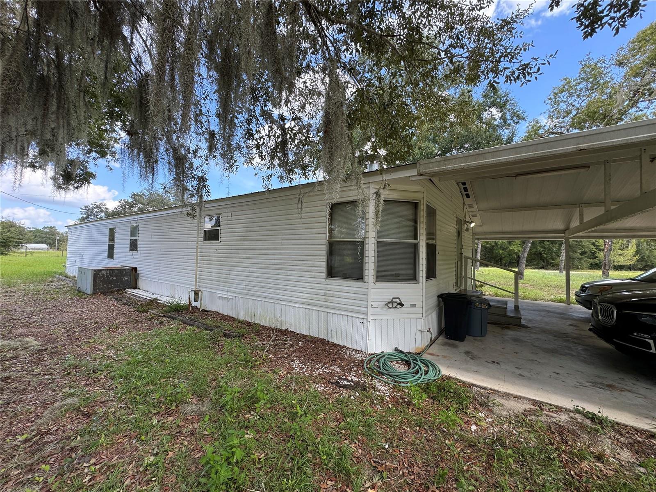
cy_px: 246
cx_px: 328
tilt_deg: +1.1
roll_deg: -0.9
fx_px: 265
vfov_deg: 85.7
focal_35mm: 14
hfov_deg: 102.1
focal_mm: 2.22
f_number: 2.2
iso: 40
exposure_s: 1/207
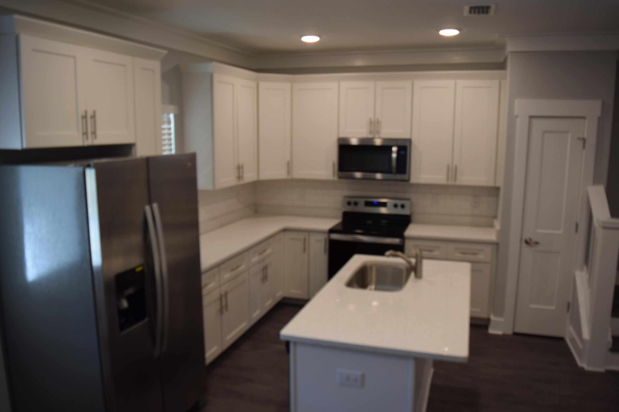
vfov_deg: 47.9
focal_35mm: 27
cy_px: 206
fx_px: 464
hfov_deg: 67.4
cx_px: 310
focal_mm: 18
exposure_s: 1/80
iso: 400
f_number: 4.5
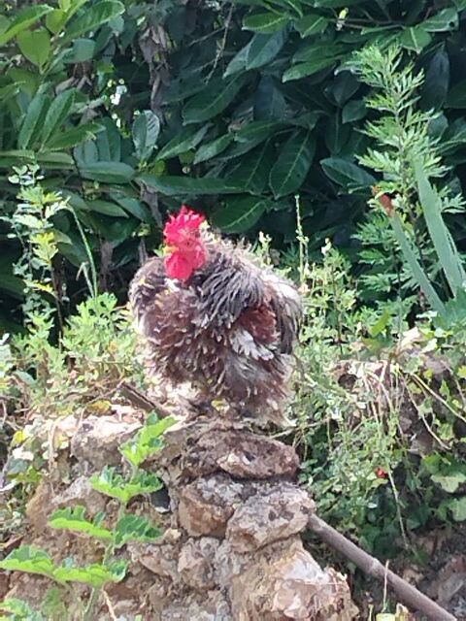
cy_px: 310
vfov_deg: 8.2
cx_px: 233
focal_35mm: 241
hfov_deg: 6.2
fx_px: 4326
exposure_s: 1/202
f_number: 1.8
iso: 50
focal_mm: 4.22
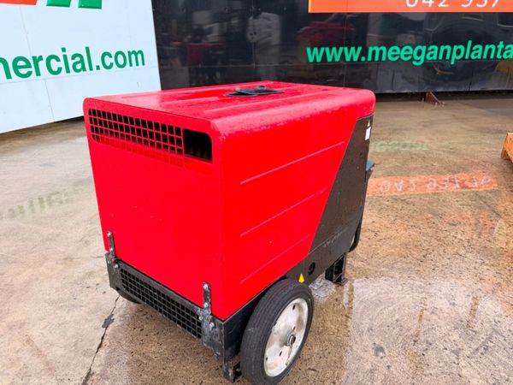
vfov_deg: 56.8
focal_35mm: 24
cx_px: 256
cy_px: 192
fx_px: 356
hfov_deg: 71.6
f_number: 1.78
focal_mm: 6.76
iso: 80
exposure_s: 1/580
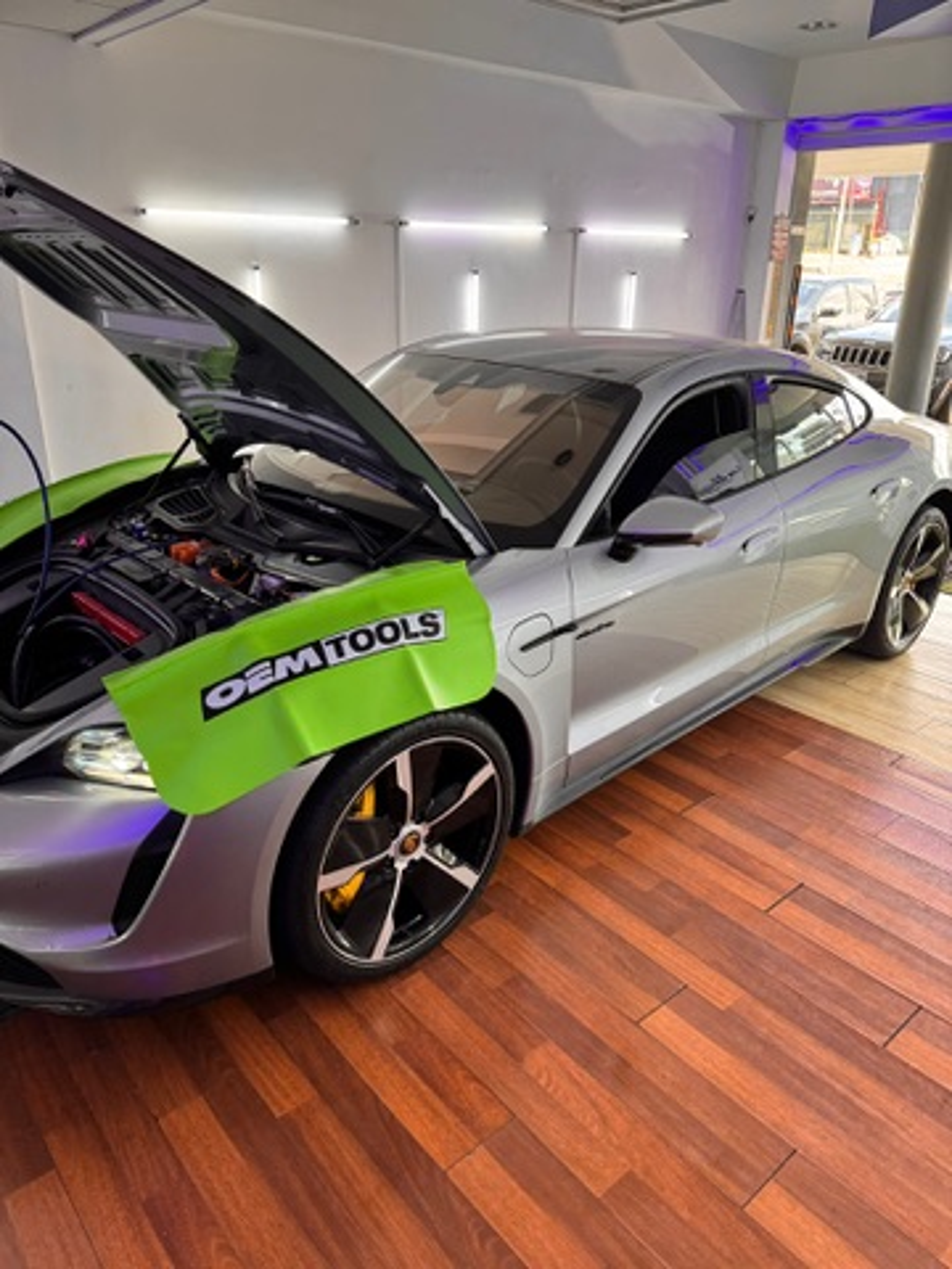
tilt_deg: -22.4
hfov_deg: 56.8
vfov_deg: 71.6
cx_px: 476
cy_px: 634
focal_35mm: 24
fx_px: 880
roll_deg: -1.4
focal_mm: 6.86
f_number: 1.78
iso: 160
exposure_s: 1/120
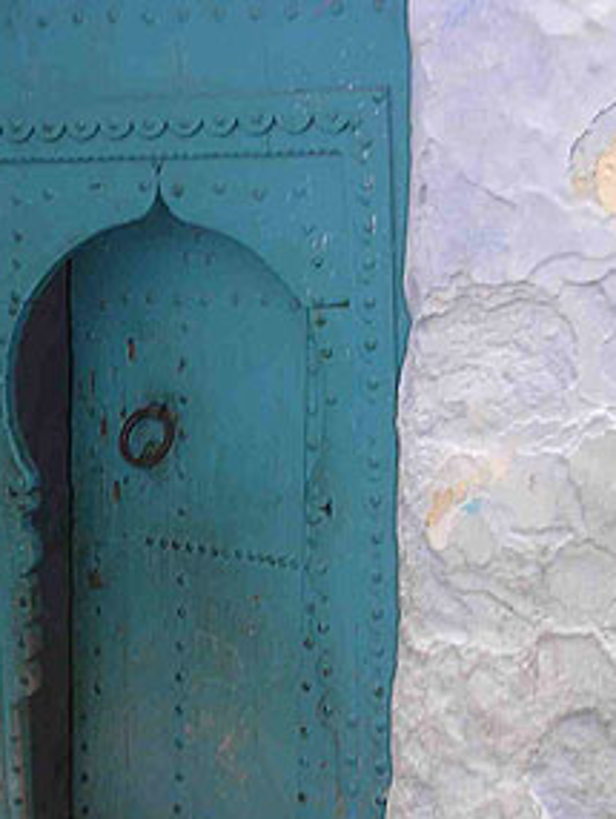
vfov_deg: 28.1
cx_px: 109
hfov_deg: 21.0
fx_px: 1635
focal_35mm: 69
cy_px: 332
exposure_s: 1/30
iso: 100
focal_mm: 5.8
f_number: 2.8
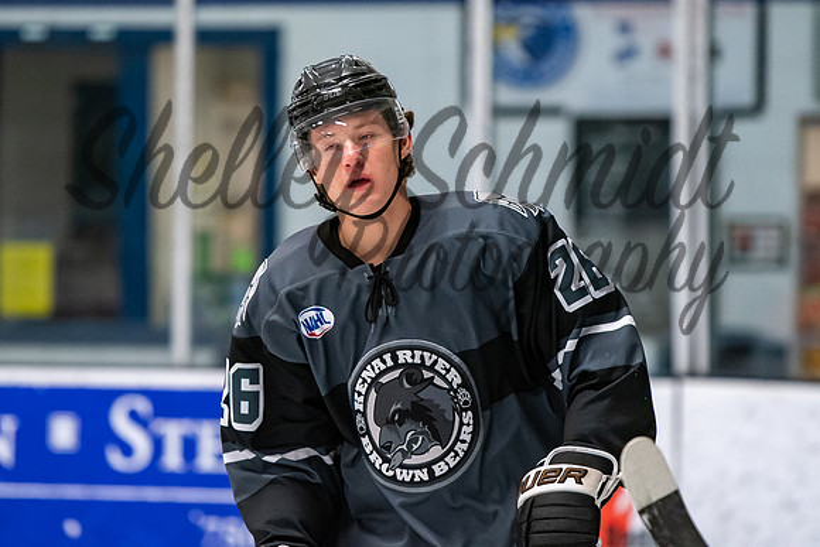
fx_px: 7965
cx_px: 367
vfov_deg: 3.9
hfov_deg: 5.9
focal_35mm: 350
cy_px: 196
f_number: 2.8
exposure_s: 1/800
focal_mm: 180
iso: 2000
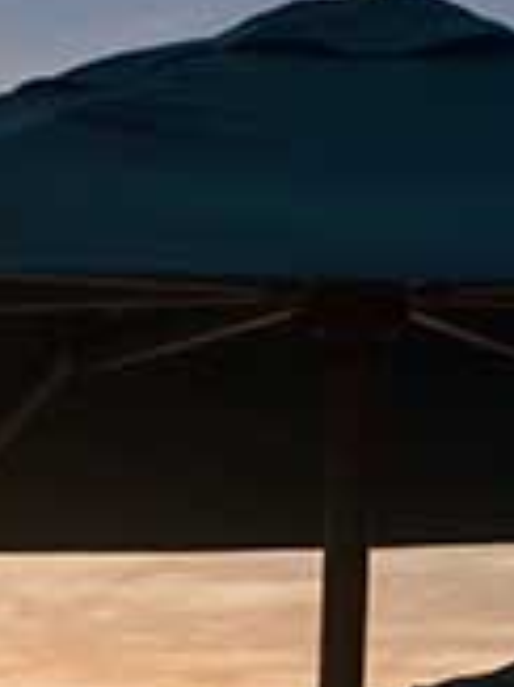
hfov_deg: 6.6
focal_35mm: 218
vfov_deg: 8.8
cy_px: 1174
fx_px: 4322
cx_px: -518
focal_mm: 36
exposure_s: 1/1600
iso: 400
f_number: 5.6
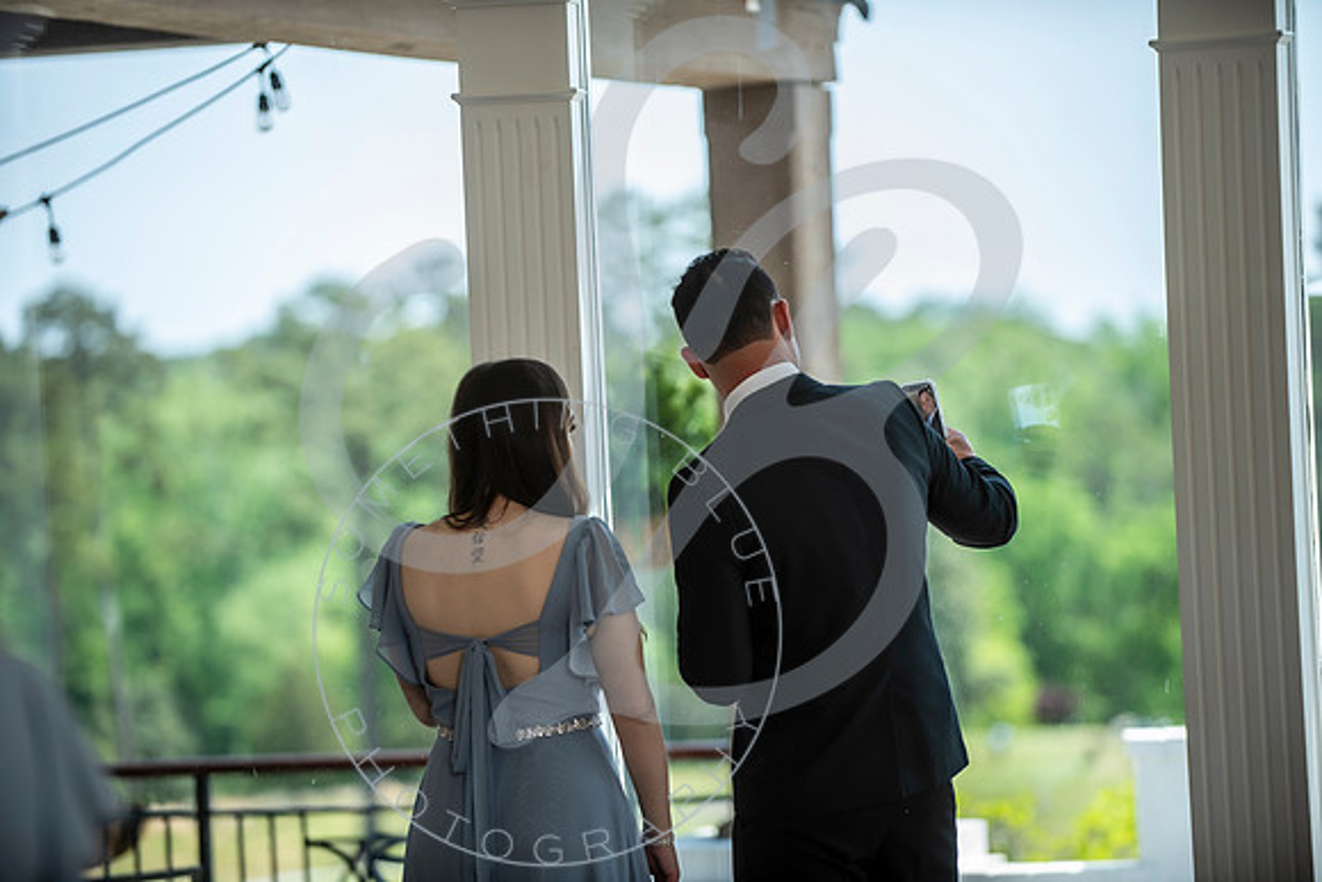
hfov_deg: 13.7
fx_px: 5509
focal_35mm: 150
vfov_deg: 9.2
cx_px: 661
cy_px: 441
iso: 100
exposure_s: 1/160
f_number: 2.8
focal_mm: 150
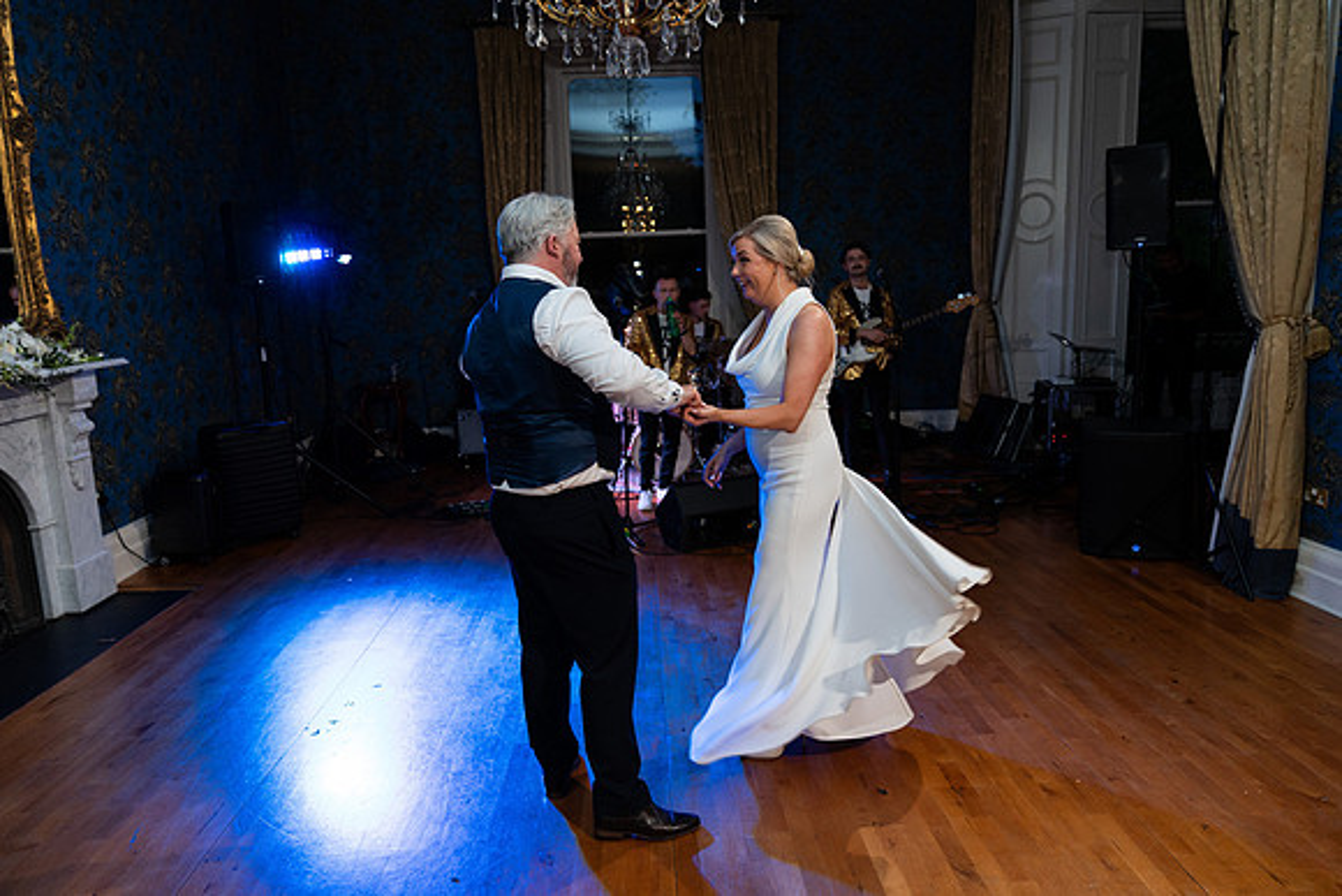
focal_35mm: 24
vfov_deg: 53.2
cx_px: 671
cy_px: 448
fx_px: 895
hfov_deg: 73.7
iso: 1250
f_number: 2.8
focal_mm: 24
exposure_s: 1/160
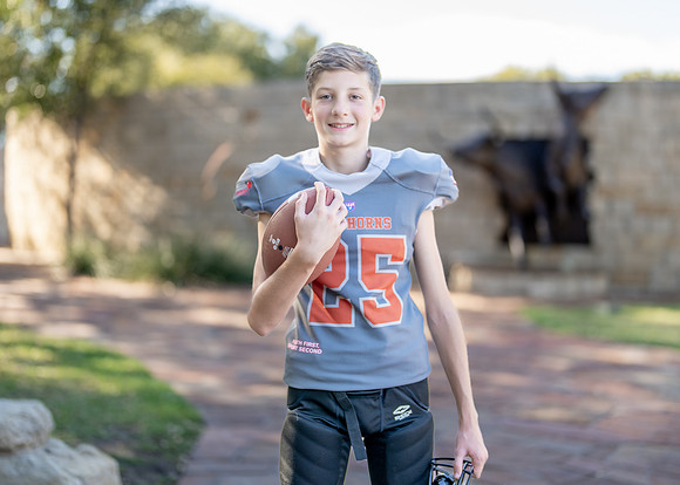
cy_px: 226
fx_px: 1101
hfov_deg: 34.3
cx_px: 376
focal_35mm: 57
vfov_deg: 24.8
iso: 100
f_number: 1.2
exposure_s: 1/1000
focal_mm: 50
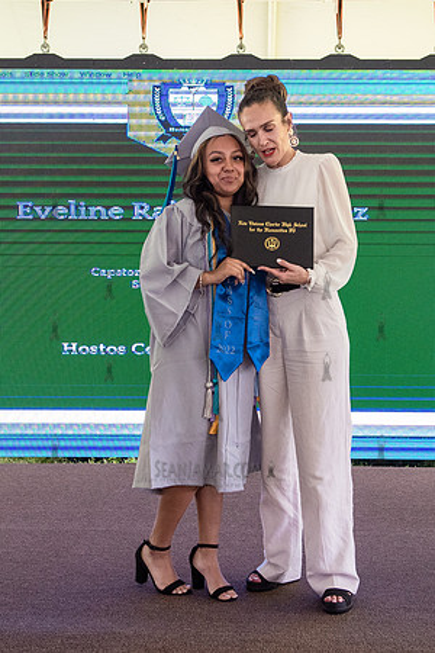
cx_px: 237
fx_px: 1126
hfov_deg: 21.9
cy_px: 273
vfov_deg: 32.2
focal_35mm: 62
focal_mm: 35
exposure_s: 1/800
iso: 2500
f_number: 4
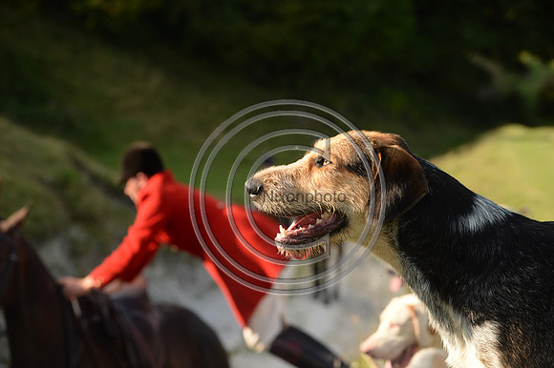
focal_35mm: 110
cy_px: 184
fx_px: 1692
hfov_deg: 18.6
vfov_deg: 12.4
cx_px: 277
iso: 800
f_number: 5.6
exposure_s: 1/1000
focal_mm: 110
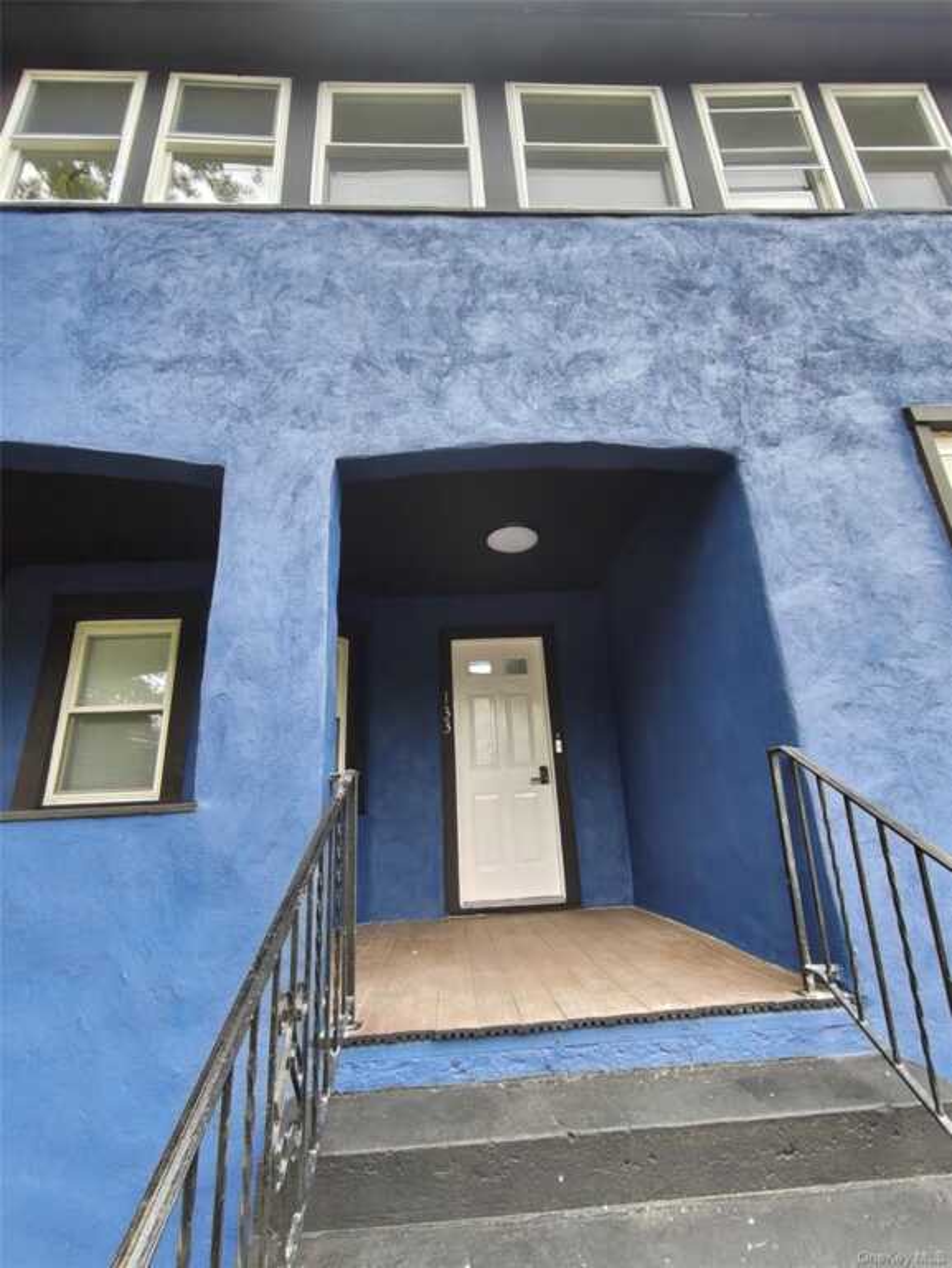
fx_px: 549
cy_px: 634
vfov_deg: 98.1
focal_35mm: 15
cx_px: 476
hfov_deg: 81.8
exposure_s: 1/107
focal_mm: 1.64
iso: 50
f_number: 2.2
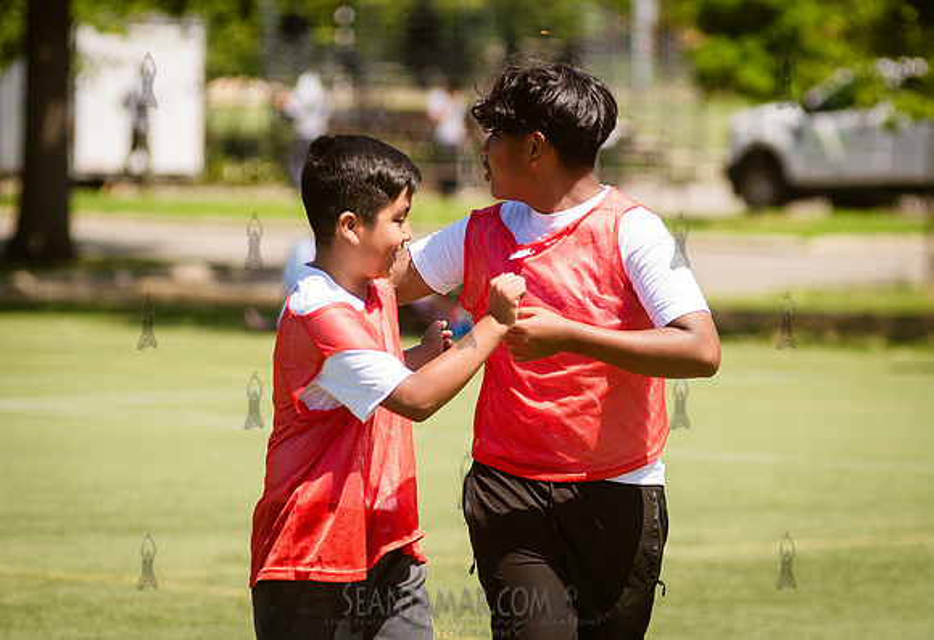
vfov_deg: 5.1
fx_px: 7179
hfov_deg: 7.4
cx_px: 546
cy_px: 347
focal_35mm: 274
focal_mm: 170
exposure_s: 1/1250
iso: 200
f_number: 4
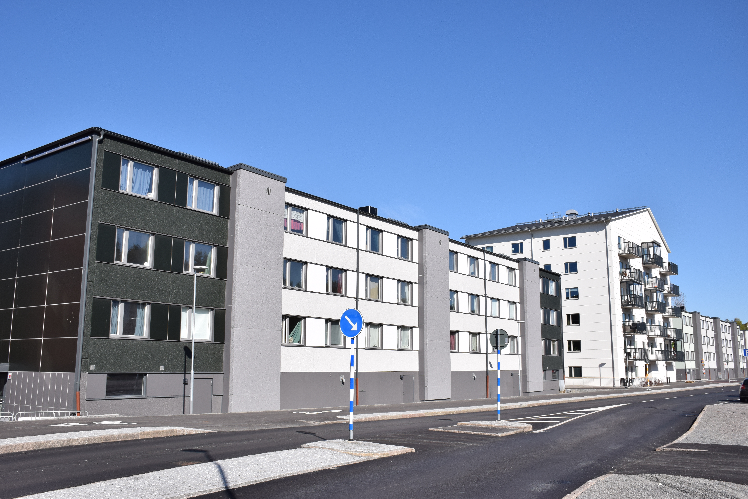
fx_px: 623
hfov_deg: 61.9
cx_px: 374
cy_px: 250
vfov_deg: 43.6
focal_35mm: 30
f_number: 11
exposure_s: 1/500
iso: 320
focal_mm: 20
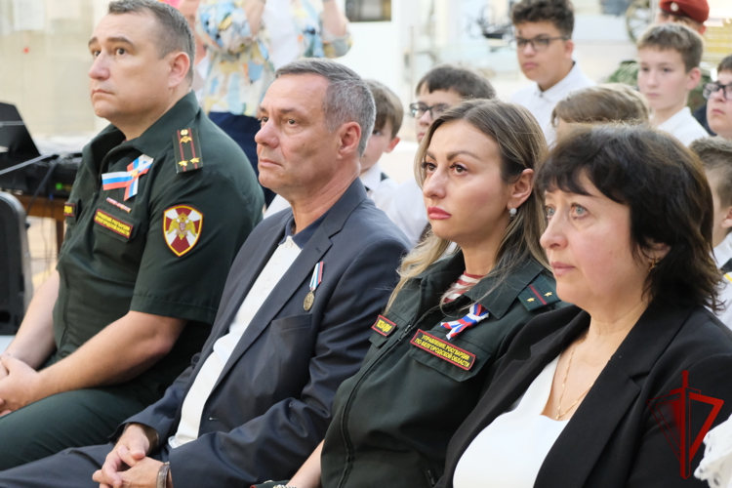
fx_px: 1688
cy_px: 244
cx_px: 366
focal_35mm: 83
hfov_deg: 24.5
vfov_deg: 16.5
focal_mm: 55
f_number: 4
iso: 6400
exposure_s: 1/20
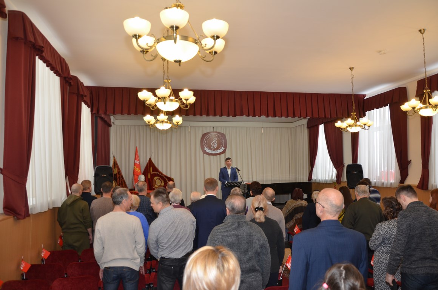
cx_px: 219
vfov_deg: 47.7
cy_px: 145
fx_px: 328
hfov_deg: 67.5
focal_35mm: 27
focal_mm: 18
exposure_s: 1/60
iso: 360
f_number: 4
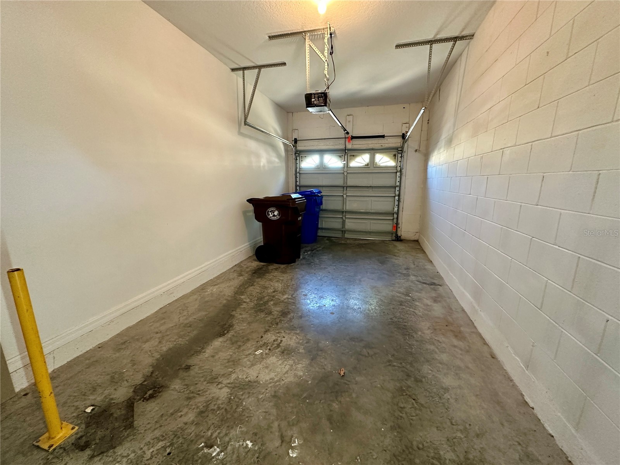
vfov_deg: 85.7
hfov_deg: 102.1
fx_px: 251
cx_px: 310
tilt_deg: -10.9
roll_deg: +0.1
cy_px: 232
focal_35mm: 14
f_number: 2.2
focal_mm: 2.22
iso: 500
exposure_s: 1/60
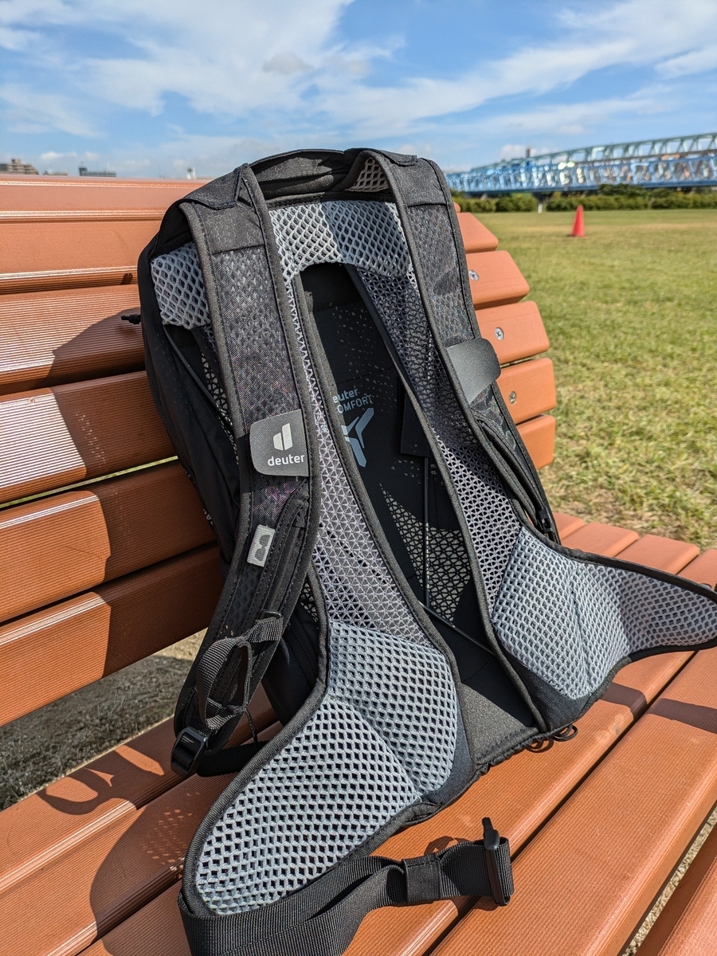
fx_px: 690
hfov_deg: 54.9
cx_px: 358
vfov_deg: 69.4
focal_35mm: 25
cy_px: 478
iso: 41
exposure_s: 1/3378
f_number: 1.89
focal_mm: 5.43
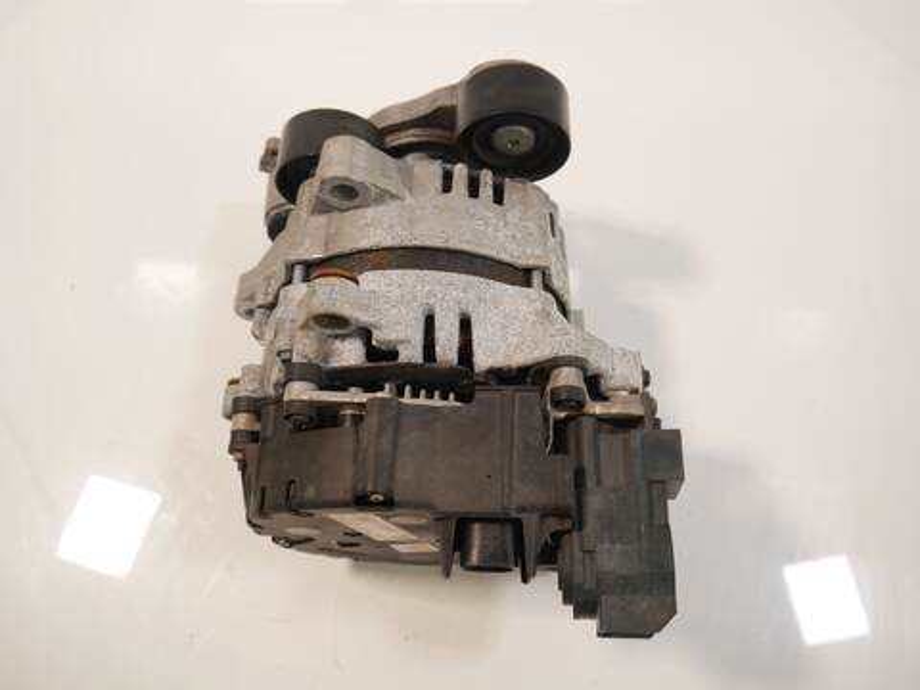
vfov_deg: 46.8
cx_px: 460
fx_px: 797
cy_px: 345
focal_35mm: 30
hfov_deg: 60.0
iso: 400
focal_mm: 15
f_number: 3.6
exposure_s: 1/60
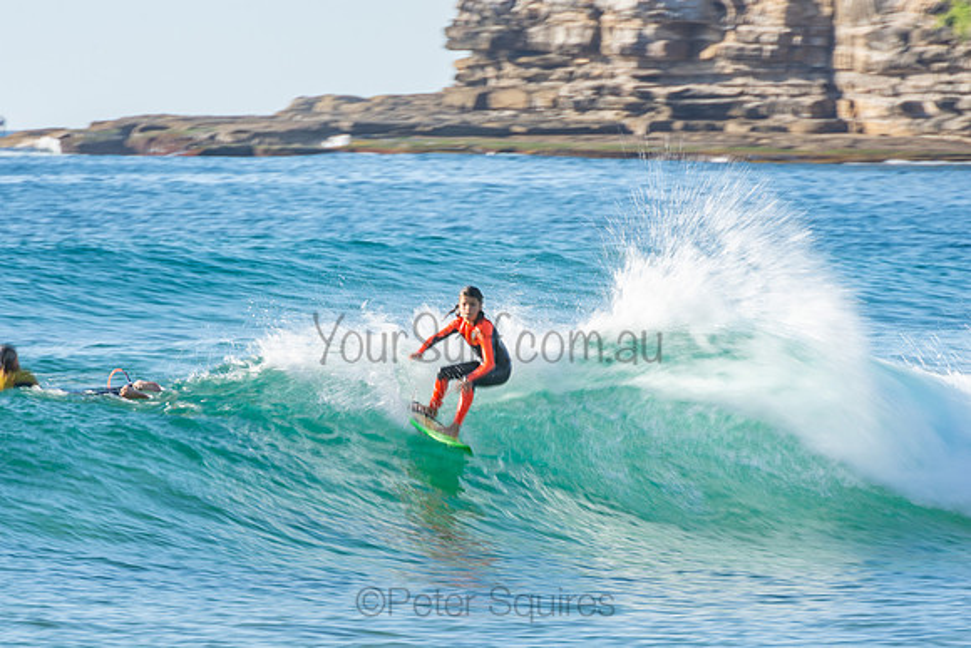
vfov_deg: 2.3
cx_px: 486
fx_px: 16186
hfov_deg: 3.4
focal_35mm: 600
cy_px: 324
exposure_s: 1/30
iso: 100
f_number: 18
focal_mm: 400
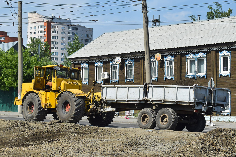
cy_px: 78
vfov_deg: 16.6
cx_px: 118
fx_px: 541
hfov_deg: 24.6
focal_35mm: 82
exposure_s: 1/800
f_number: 7.1
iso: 200
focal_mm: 55
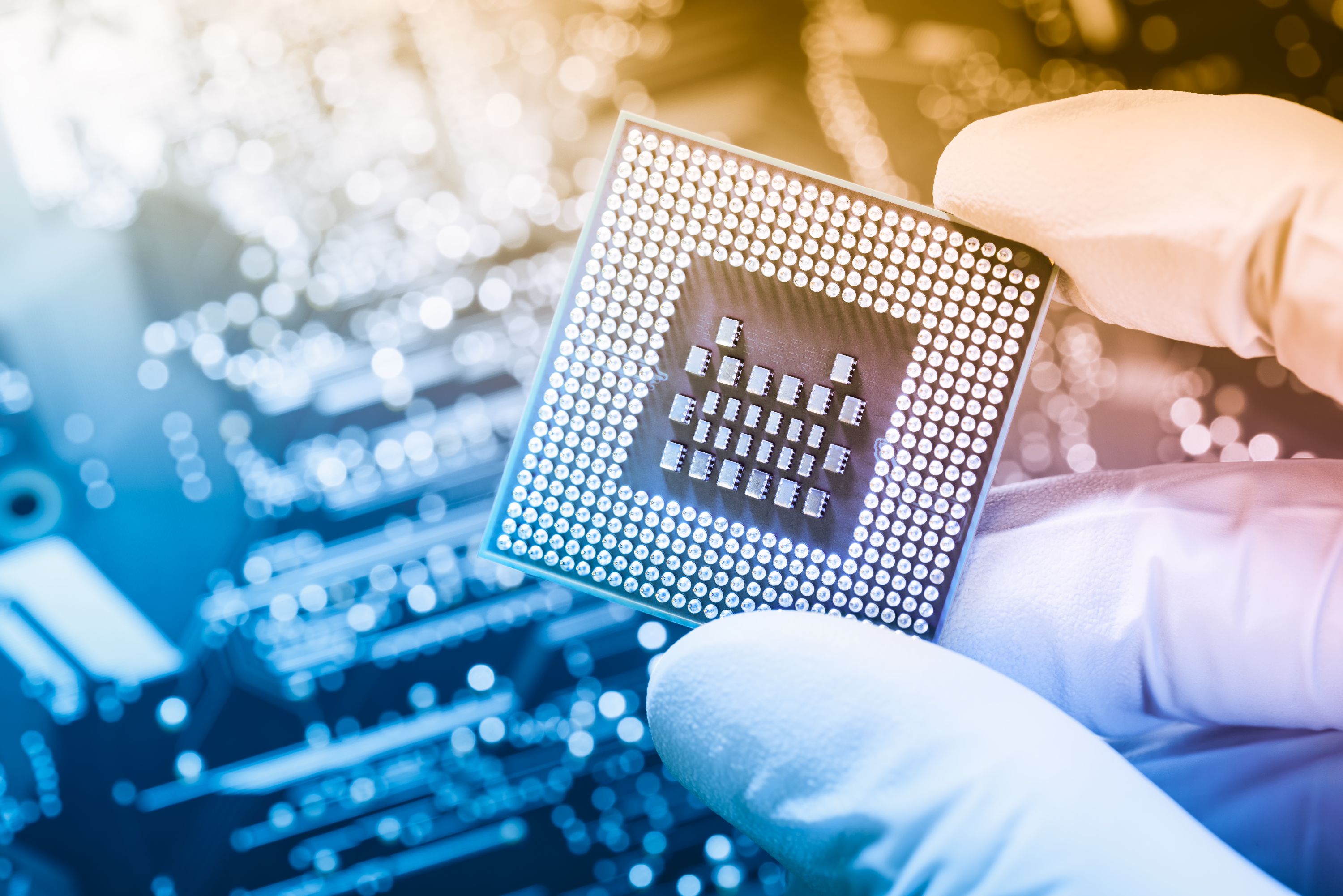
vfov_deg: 13.0
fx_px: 3918
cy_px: 448
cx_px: 672
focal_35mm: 105
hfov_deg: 19.5
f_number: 8
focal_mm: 105
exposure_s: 1/200
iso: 160
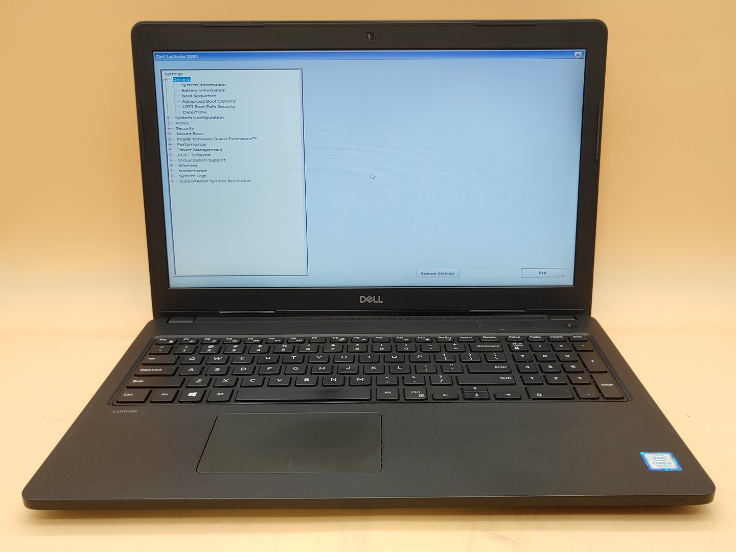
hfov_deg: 55.4
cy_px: 276
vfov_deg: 42.9
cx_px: 368
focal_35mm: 33
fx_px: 702
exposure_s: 1/61
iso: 50
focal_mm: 4.36
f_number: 1.8
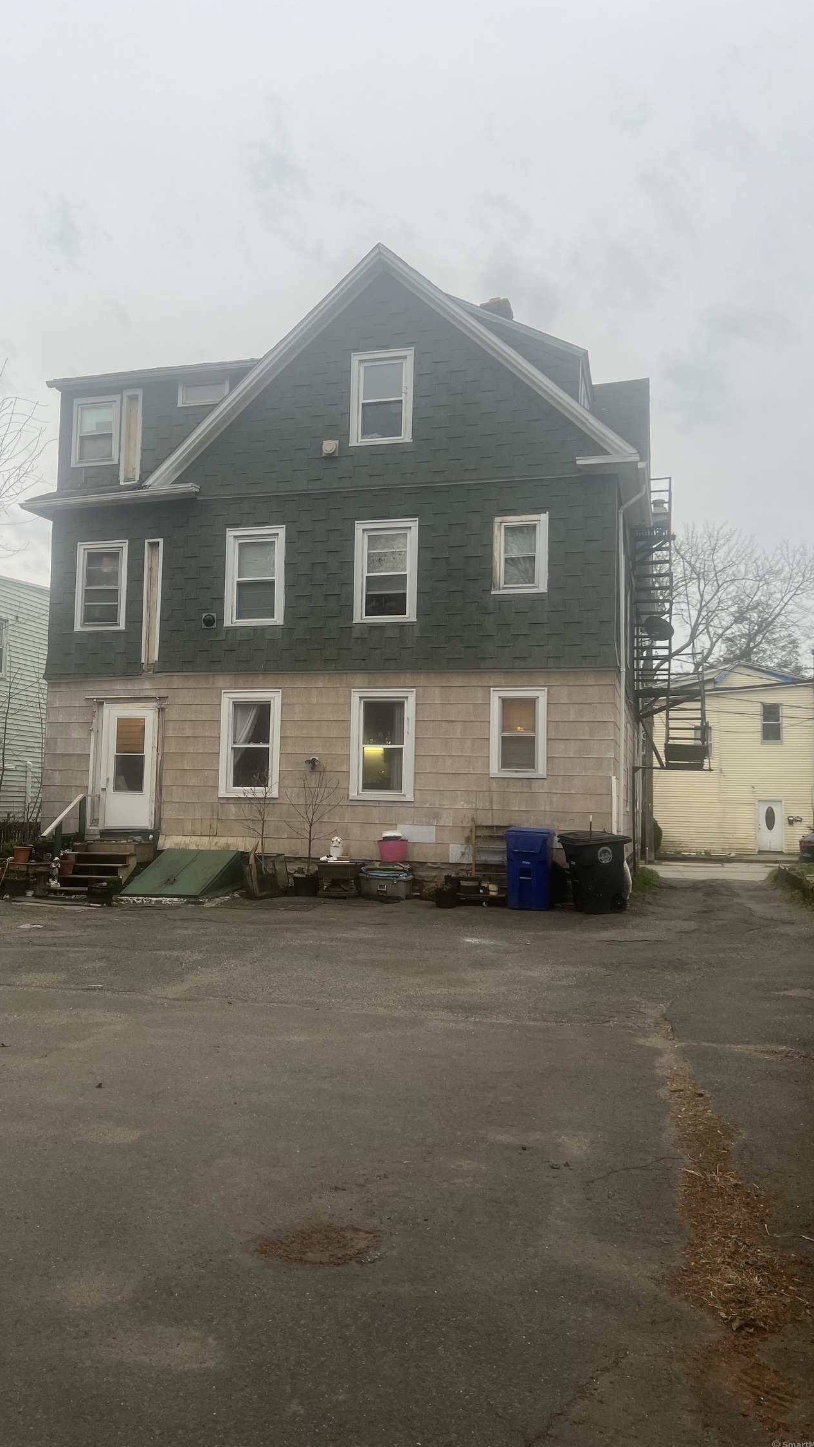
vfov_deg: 66.1
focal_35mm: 29
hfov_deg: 40.0
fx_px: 1113
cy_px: 712
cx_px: 325
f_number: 1.5
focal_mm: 5.7
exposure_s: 1/152
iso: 40
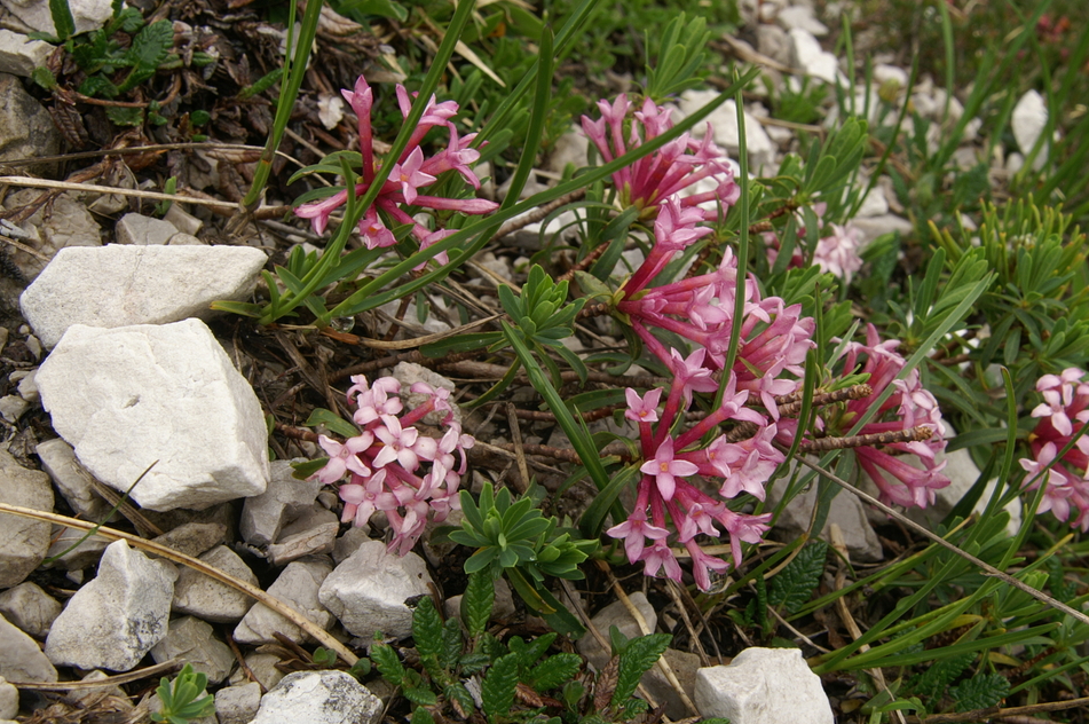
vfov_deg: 25.5
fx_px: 1602
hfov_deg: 37.5
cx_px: 630
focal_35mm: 53
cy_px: 365
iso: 100
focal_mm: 28
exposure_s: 1/40
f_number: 14
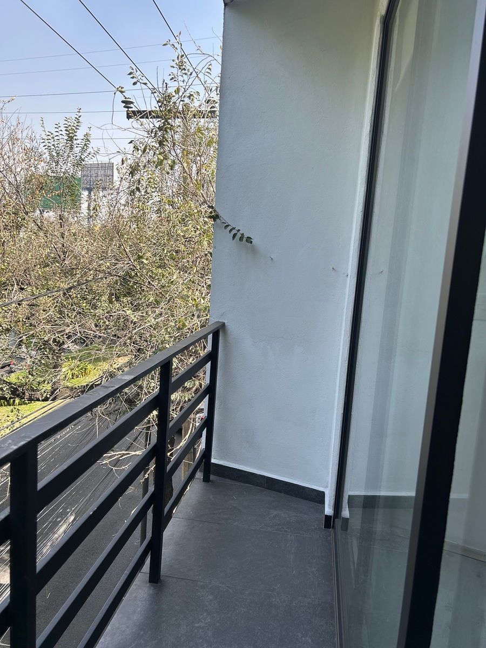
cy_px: 324
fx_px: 487
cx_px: 243
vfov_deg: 67.3
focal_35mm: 26
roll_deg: -3.9
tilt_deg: -6.5
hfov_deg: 53.1
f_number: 1.5
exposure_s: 1/743
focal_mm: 5.7
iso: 50
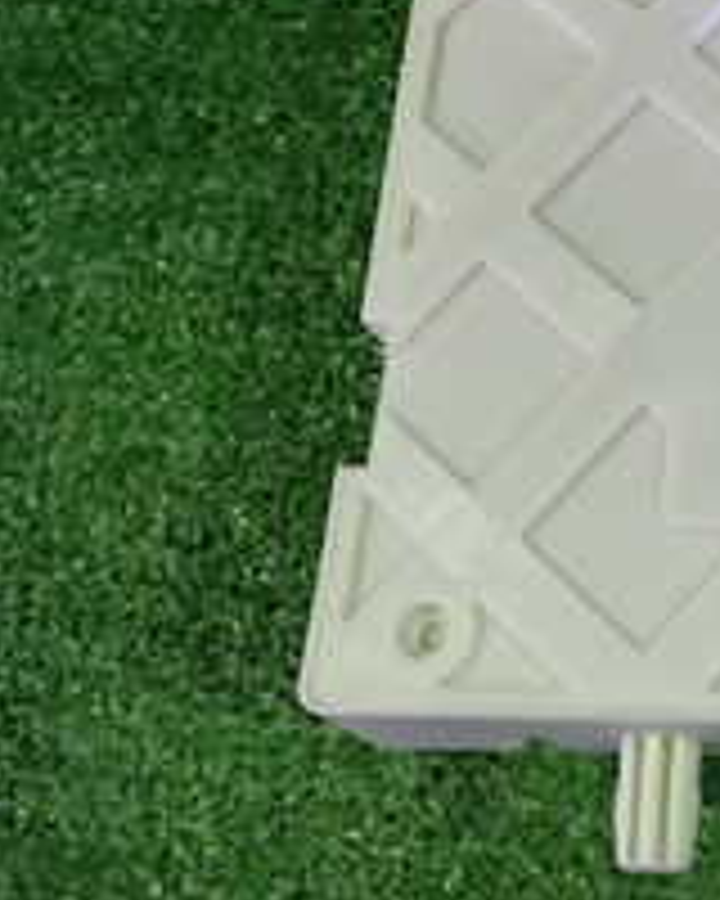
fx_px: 2344
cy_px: 50
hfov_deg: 16.6
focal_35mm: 88
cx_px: 900
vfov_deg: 21.2
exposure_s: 1/30
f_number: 2.3
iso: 320
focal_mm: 5.4
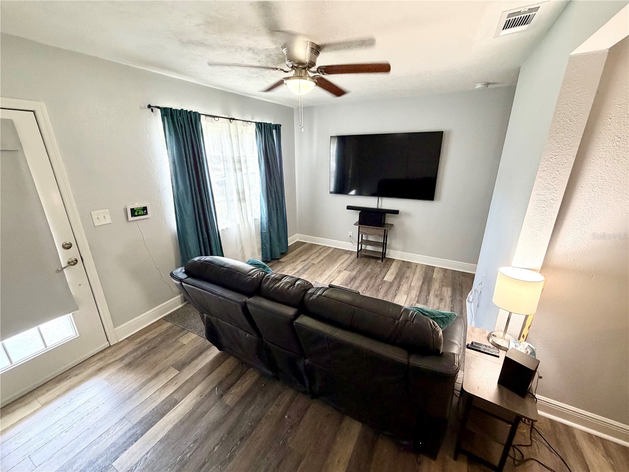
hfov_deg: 102.1
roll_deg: +0.2
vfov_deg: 85.7
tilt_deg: -18.7
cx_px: 314
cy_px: 236
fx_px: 254
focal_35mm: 14
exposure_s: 1/60
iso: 500
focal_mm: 2.22
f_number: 2.2
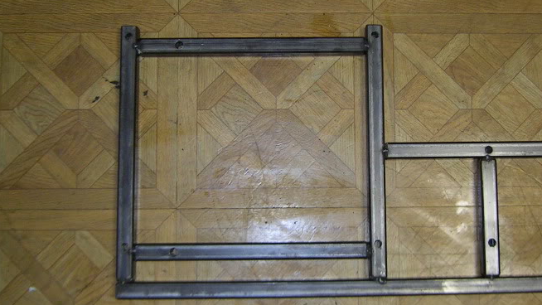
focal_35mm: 48
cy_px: 145
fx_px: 690
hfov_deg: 42.8
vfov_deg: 24.9
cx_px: 314
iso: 100
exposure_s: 1/30
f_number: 2.8
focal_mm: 5.6
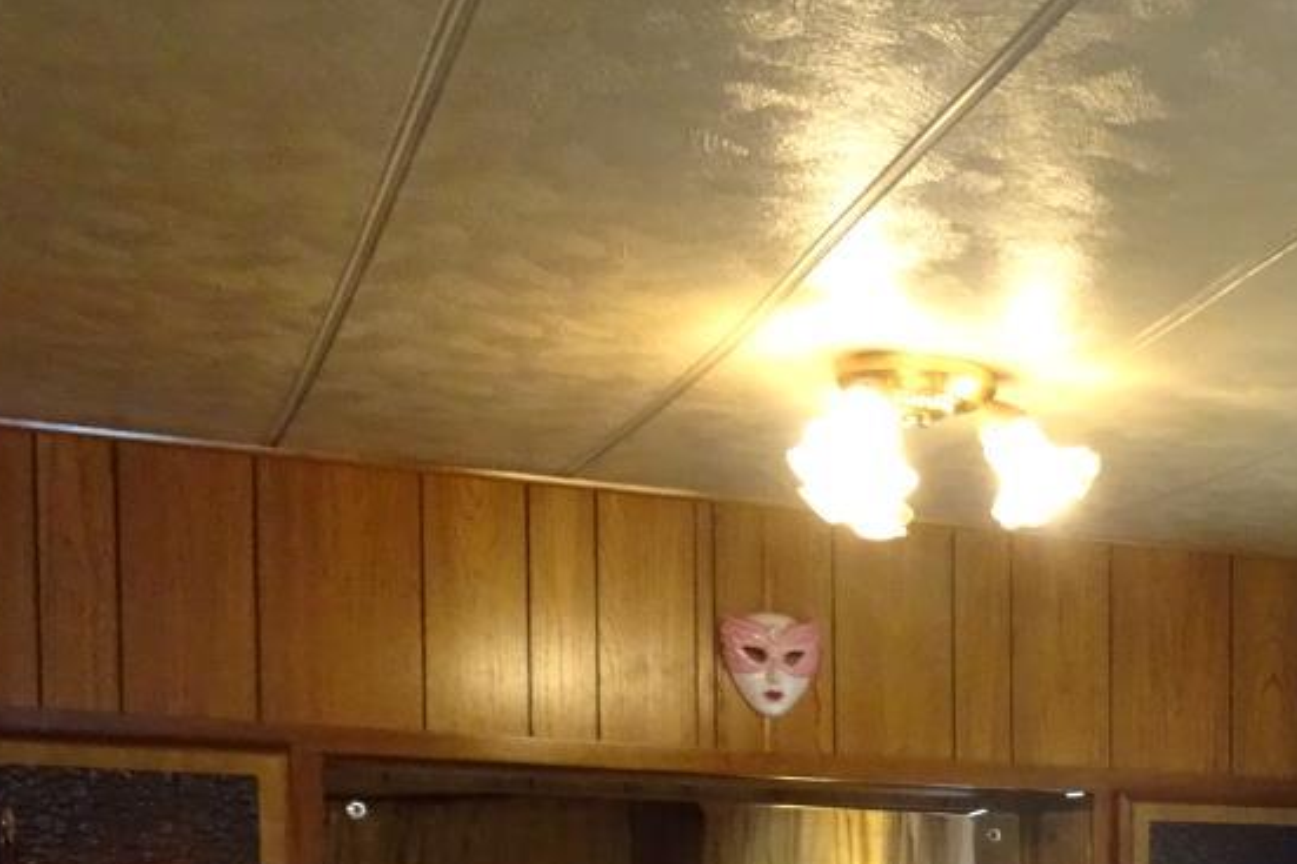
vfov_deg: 18.4
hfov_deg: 27.0
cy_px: 1169
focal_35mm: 68
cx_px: 1466
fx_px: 2449
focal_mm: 4.1
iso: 500
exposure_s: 1/30
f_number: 3.5
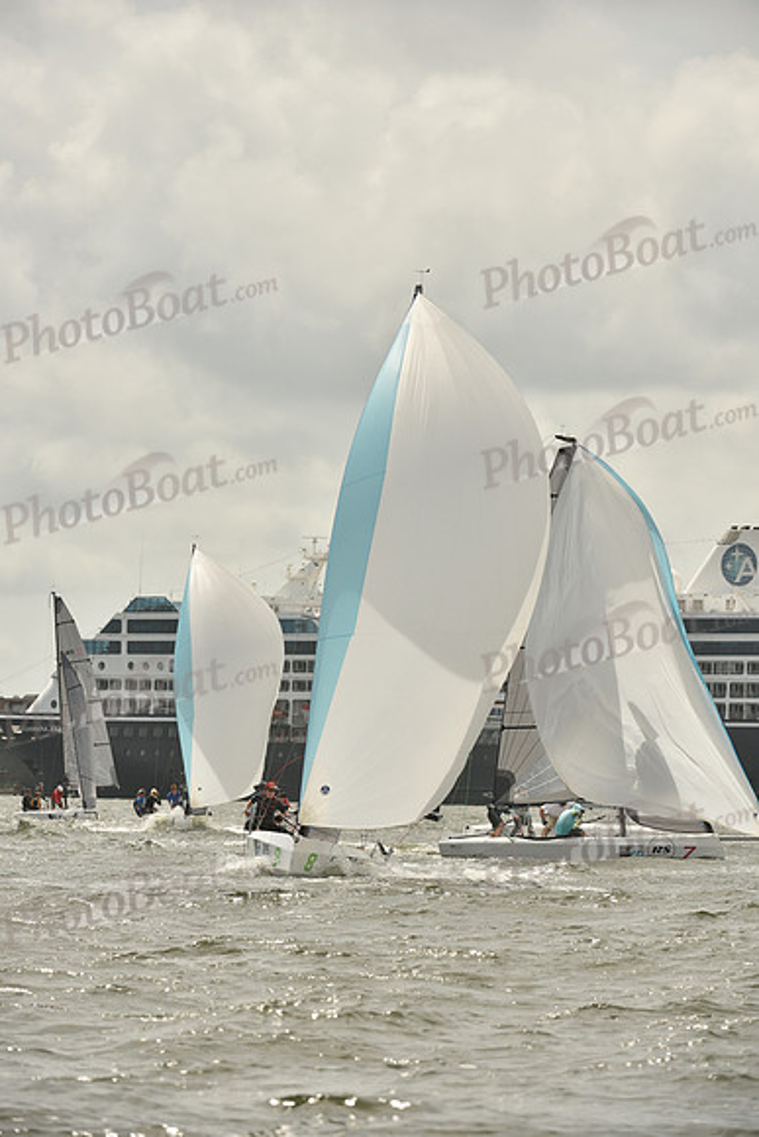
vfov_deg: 9.8
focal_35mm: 210
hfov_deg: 6.5
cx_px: 380
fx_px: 6637
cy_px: 568
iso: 320
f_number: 8
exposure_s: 1/1250
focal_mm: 210
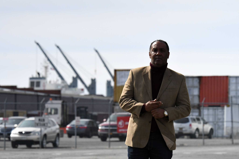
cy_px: 80
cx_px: 120
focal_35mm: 225
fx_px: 1494
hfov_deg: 9.1
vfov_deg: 6.1
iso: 1800
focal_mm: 150
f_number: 7.1
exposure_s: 1/8000
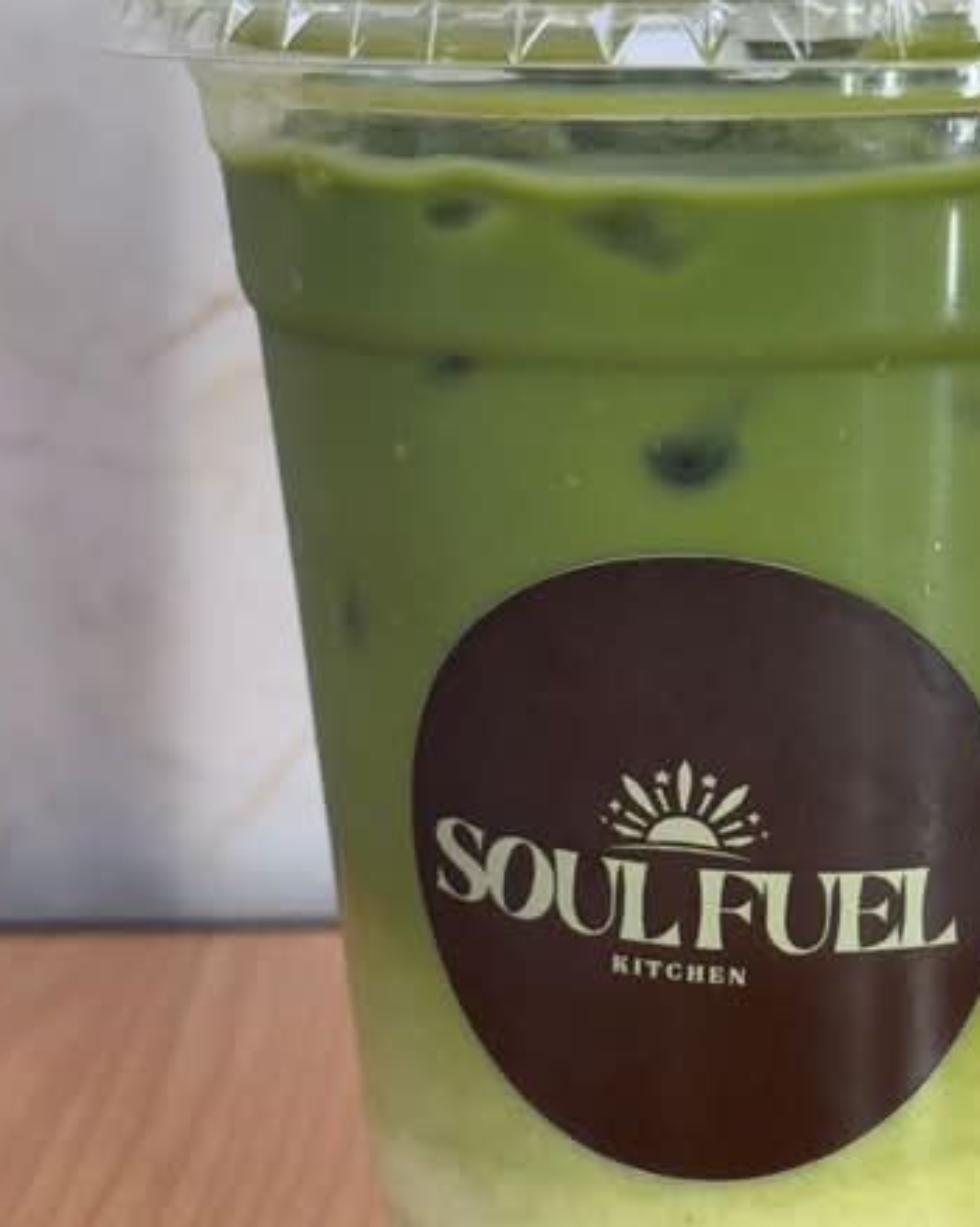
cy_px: 614
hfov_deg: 22.2
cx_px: 742
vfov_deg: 27.9
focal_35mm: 68
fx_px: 2467
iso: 64
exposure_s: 1/120
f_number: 1.6
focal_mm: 5.96
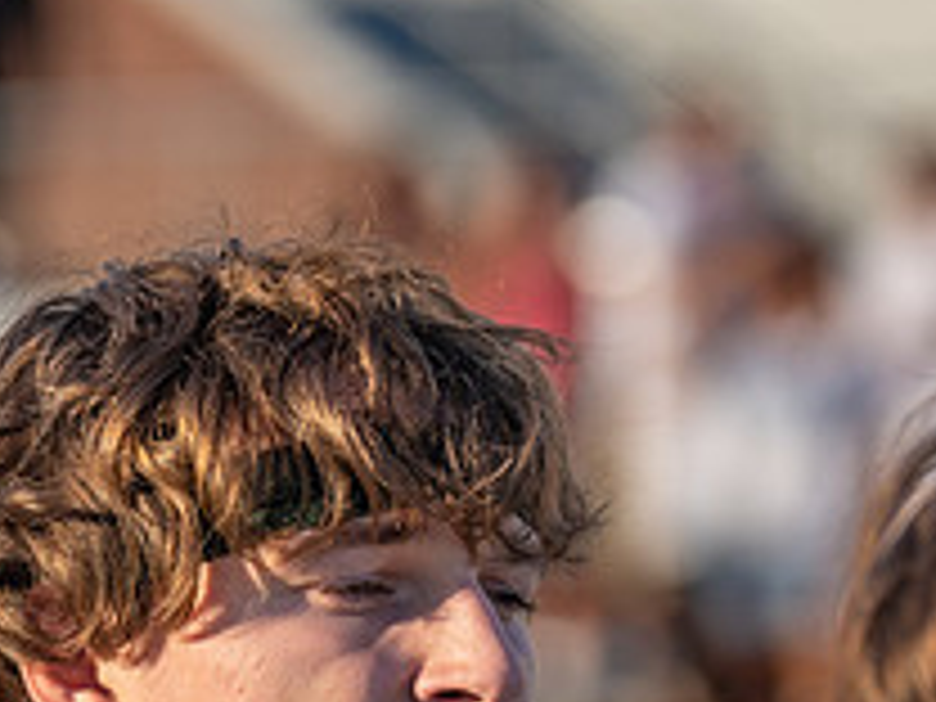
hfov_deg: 4.7
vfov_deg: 3.5
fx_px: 11384
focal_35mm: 421
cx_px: 345
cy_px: 848
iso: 100
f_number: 2.8
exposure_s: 1/1600
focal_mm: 118
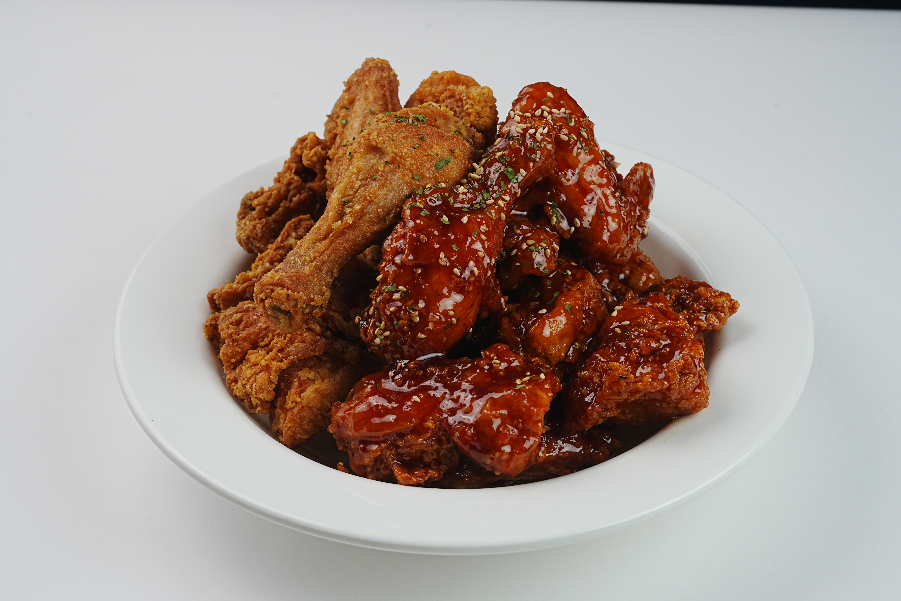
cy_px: 300
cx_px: 450
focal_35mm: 70
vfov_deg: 19.5
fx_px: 1752
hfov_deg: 28.8
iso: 125
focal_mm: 70
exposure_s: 1/60
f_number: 11
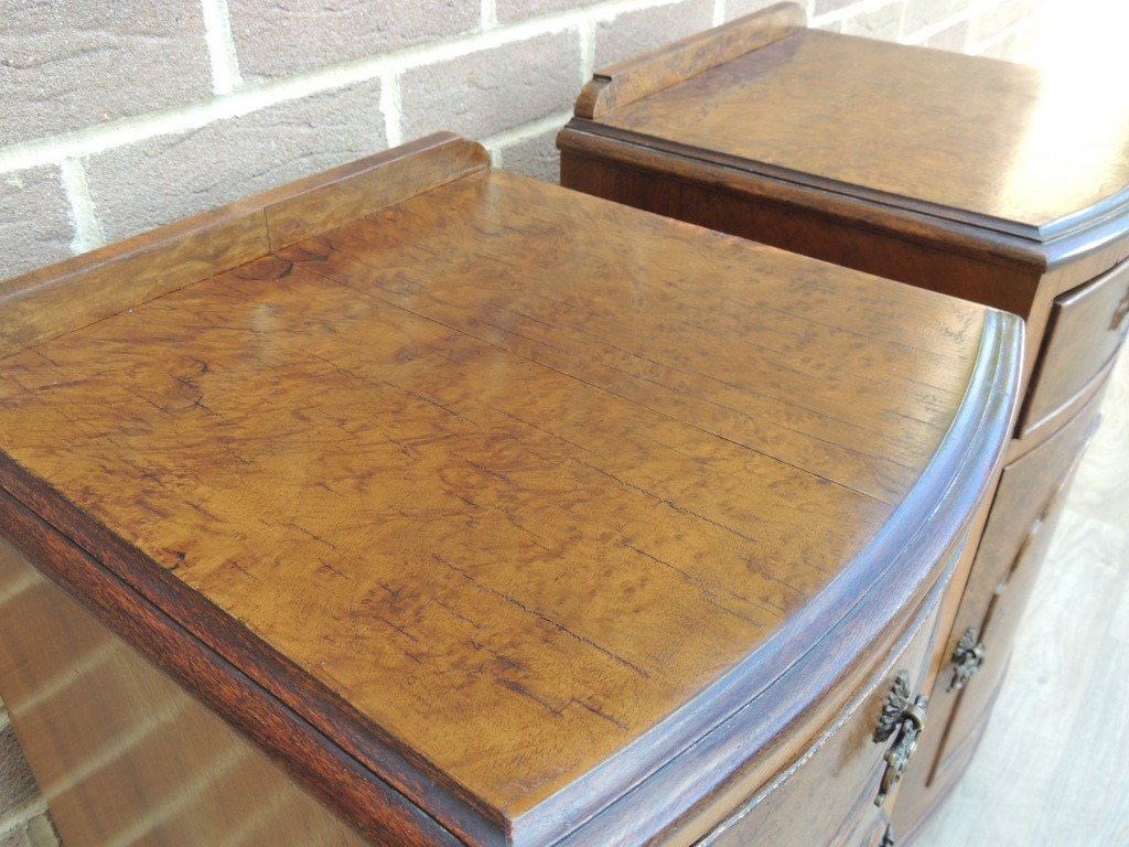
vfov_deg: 46.8
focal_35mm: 30
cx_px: 564
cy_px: 424
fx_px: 978
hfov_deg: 60.0
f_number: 3.1
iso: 100
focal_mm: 5.3
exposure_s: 1/60
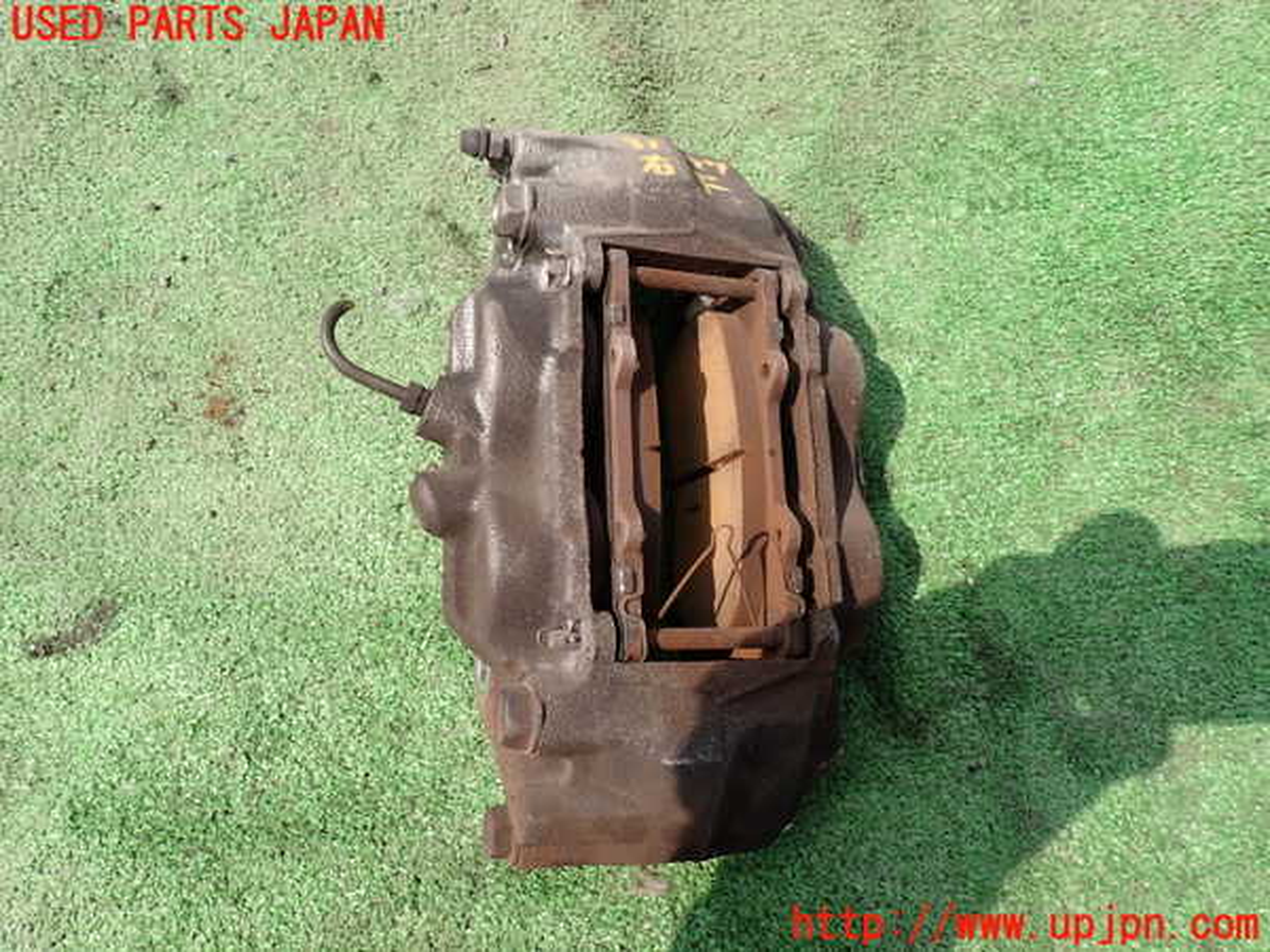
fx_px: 917
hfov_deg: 69.4
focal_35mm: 25
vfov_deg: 54.9
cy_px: 476
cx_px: 635
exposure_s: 1/800
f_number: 2.8
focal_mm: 4.5
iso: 100
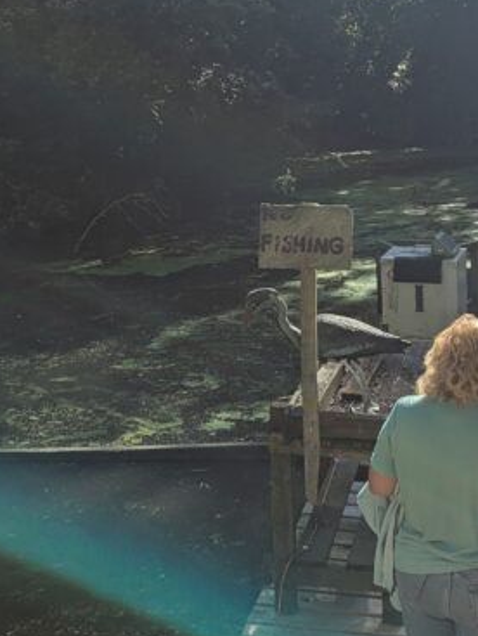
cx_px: 264
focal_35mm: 67
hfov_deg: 22.0
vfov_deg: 28.8
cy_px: 229
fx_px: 1231
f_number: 1.85
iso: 35
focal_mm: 6.81
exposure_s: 1/1529
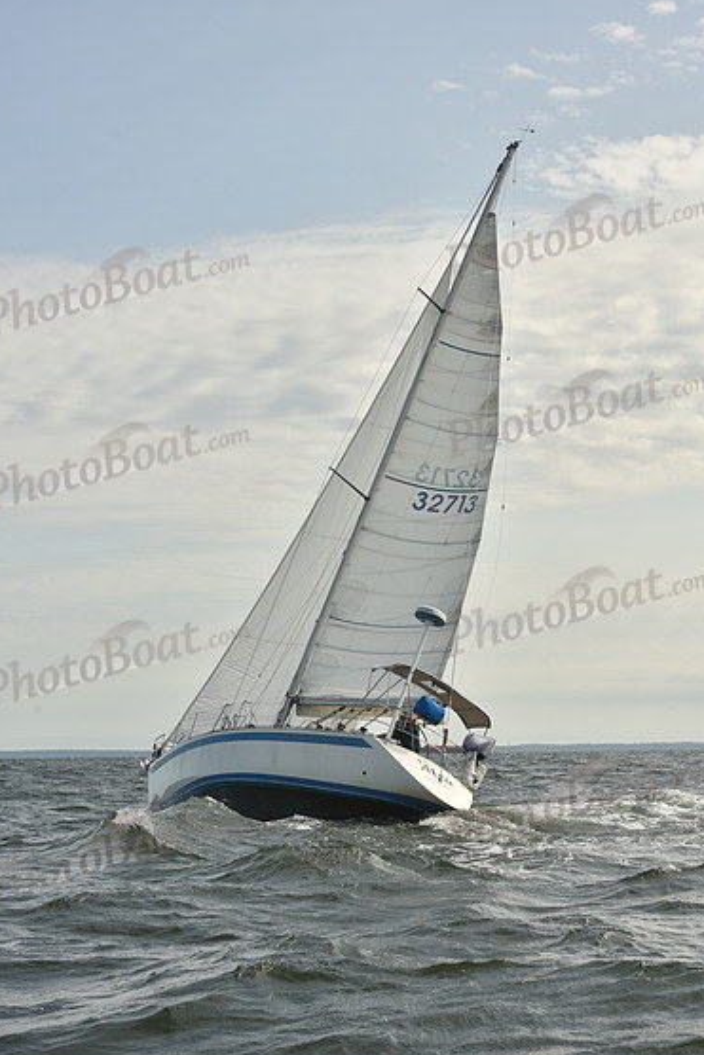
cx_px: 348
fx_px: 2140
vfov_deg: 27.7
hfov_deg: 18.7
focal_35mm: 73
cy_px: 535
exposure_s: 1/800
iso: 250
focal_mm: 70
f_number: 9
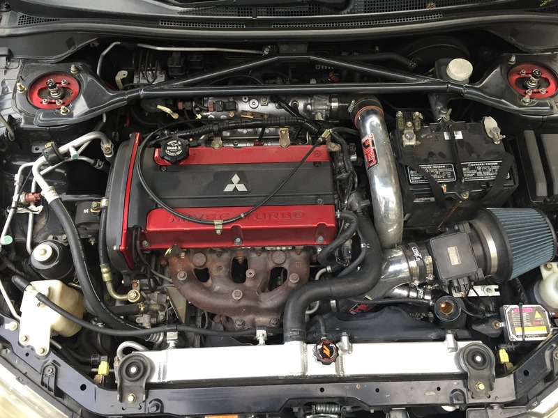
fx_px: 467
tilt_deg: -61.1
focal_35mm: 29
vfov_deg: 48.2
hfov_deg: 61.7
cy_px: 209
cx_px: 279
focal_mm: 4.15
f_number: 2.2
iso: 40
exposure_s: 1/30
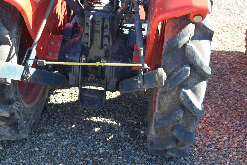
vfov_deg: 26.5
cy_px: 82
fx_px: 350
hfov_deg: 38.9
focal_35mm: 51
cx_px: 124
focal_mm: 34
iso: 400
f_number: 7.1
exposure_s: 1/200
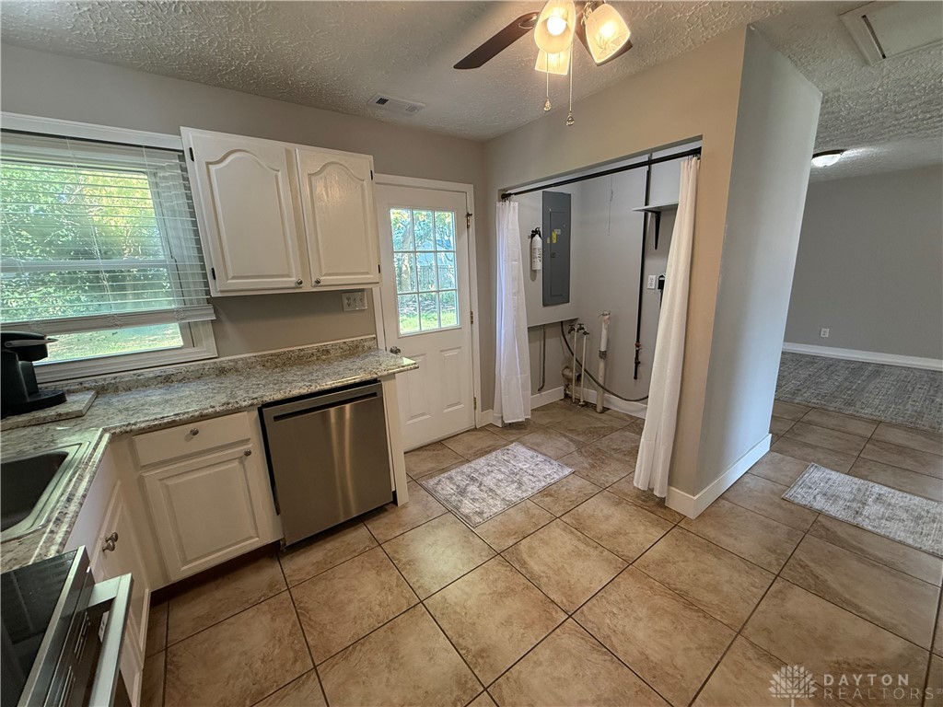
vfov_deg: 85.7
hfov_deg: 102.1
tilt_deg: -12.0
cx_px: 472
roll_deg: +2.0
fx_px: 381
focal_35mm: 14
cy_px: 354
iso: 250
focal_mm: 2.22
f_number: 2.2
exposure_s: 1/120
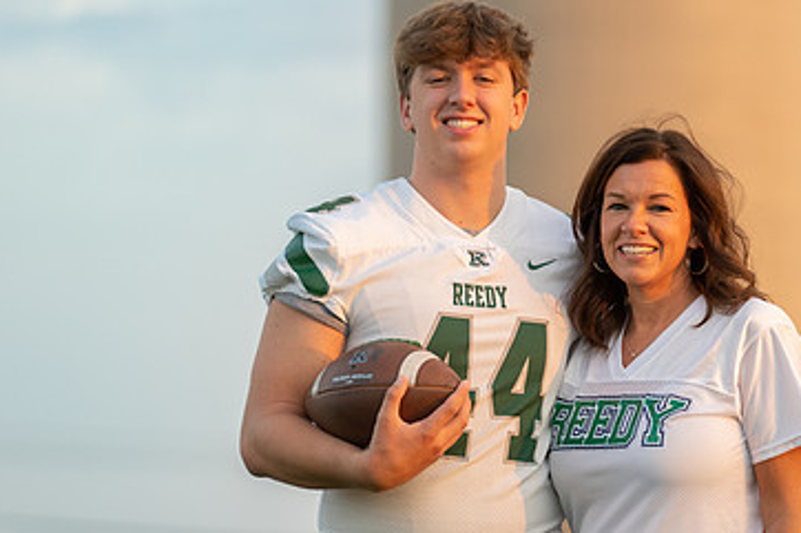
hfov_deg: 8.6
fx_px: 5315
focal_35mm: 239
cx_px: 531
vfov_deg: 5.7
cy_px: 242
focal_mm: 144
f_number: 2.8
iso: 250
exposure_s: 1/320
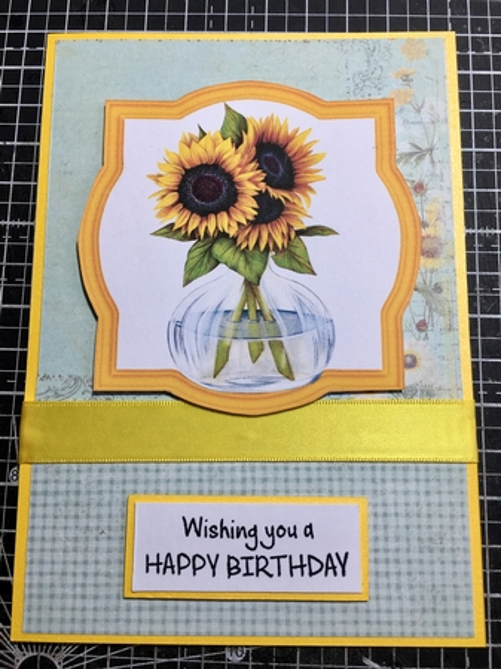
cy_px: 334
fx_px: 560
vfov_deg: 61.7
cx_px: 250
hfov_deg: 48.2
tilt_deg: -81.3
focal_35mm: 29
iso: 25
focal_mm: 4.15
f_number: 2.2
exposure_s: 1/100
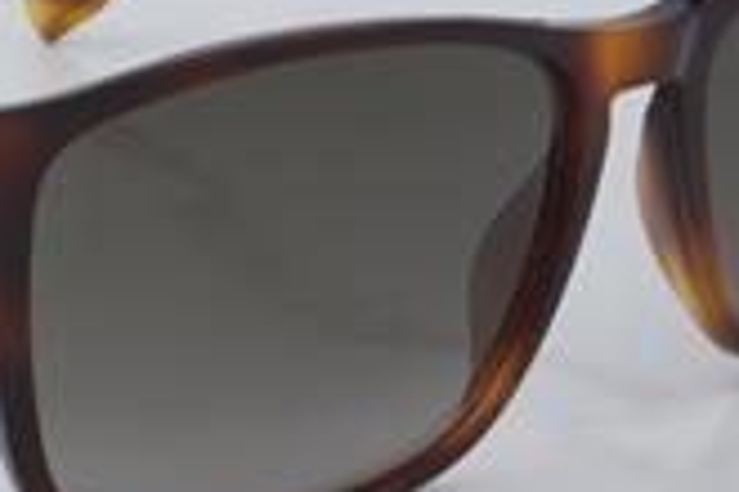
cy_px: 206
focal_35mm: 200
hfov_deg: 10.3
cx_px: 175
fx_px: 4110
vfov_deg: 6.9
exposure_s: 1/4
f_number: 32
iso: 100
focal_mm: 55
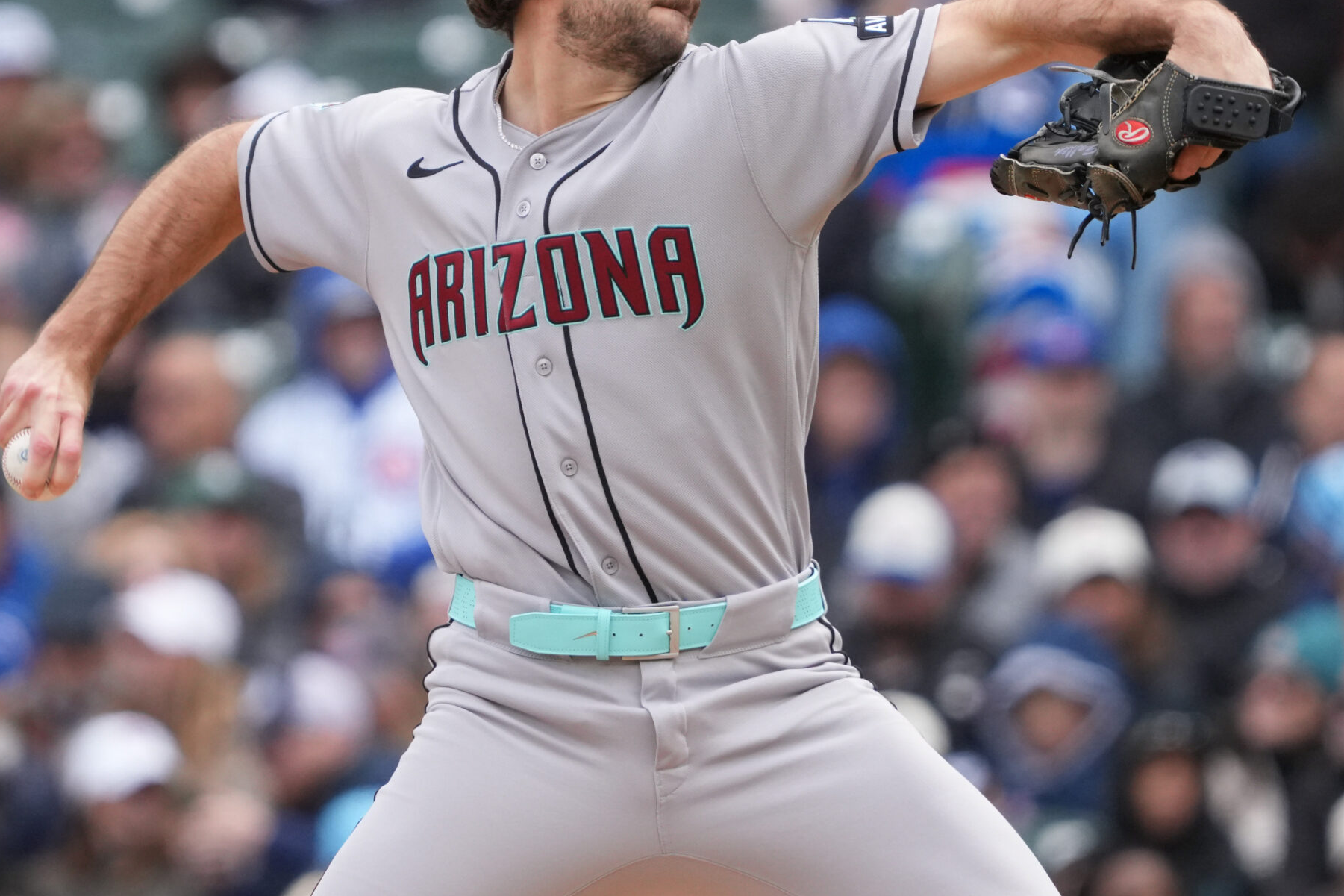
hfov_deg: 1.9
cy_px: 270
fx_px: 39798
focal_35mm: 1066
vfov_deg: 1.3
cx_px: 628
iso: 1600
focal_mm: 500
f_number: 6.3
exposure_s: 1/2500
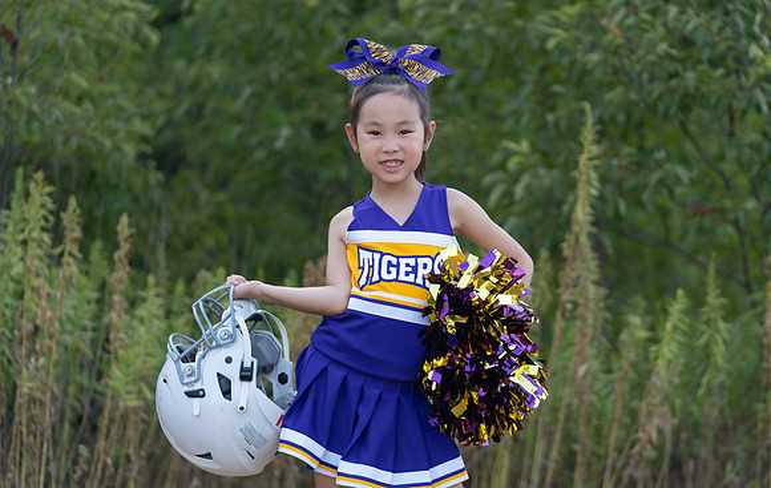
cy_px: 246
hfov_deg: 17.2
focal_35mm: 121
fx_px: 2550
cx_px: 428
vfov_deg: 10.9
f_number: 2.8
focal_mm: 104
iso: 200
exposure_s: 1/320
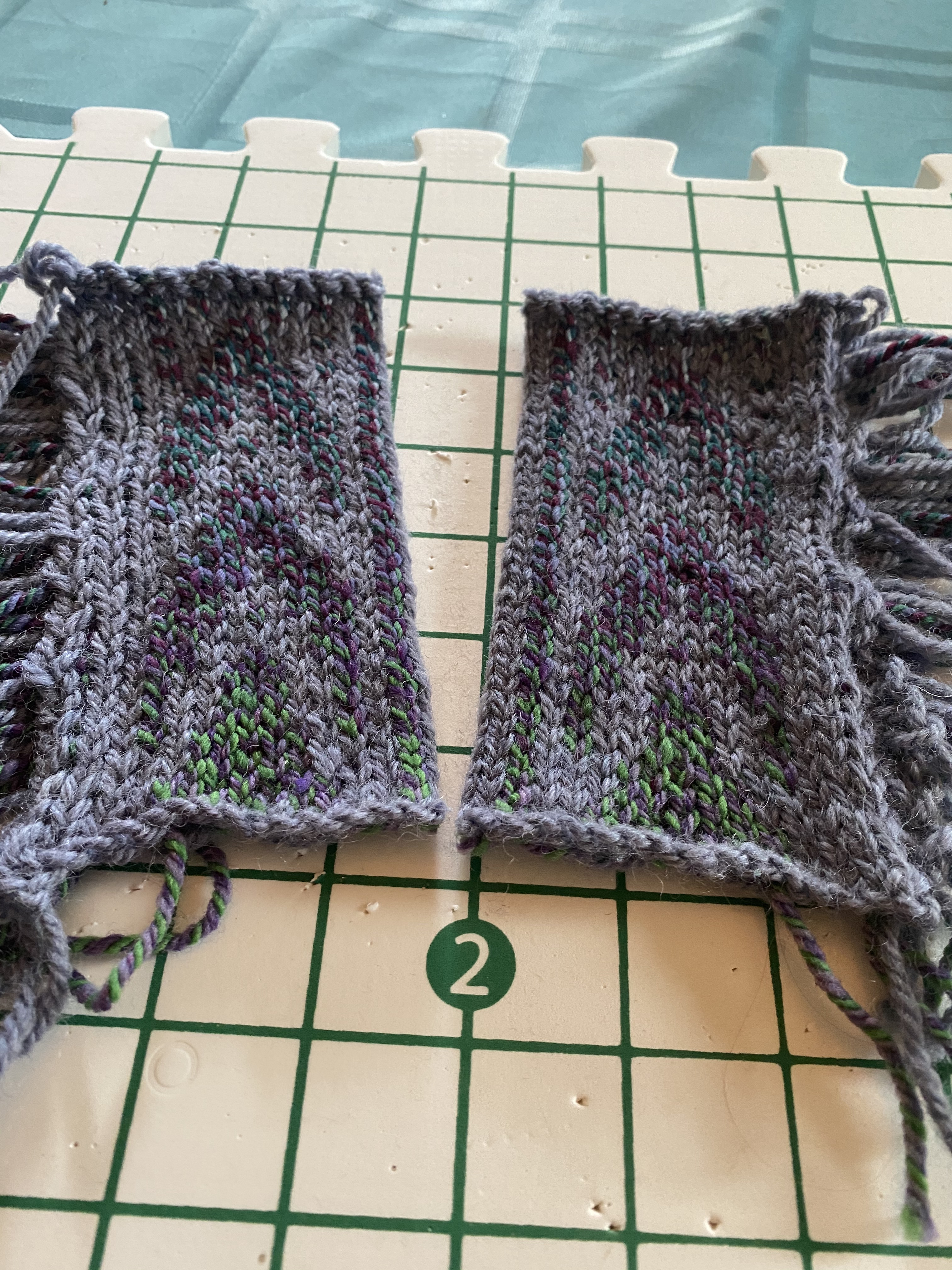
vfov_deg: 67.3
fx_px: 953
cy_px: 635
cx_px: 476
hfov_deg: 53.1
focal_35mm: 26
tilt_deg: -56.0
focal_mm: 4.25
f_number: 1.8
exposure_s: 1/60
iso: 320
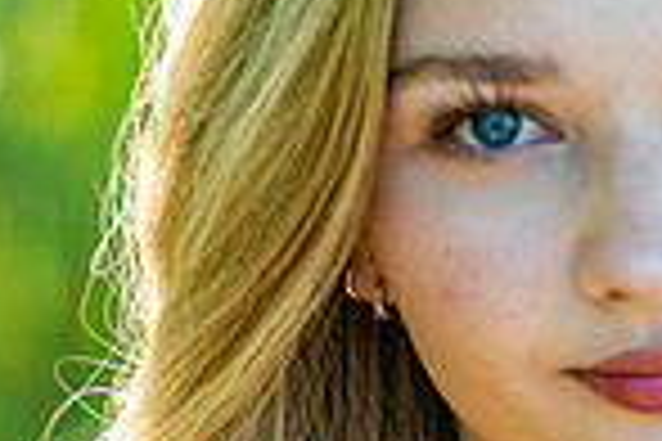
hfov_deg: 3.6
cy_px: 367
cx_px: 639
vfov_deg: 2.4
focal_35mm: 573
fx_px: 10536
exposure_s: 1/800
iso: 160
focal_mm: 145
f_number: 4
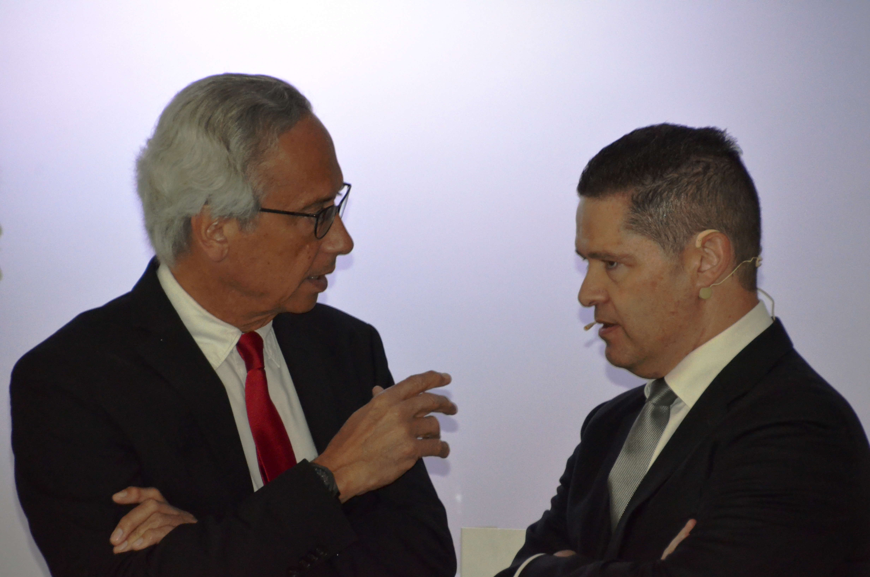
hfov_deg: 5.1
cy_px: 288
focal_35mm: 405
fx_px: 9767
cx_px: 435
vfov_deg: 3.4
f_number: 6.3
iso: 3200
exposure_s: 1/60
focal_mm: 270
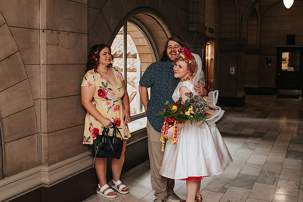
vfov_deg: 33.1
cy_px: 86
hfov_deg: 48.0
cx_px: 161
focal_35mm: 40
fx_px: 340
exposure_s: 1/160
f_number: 4
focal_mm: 35
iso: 1000
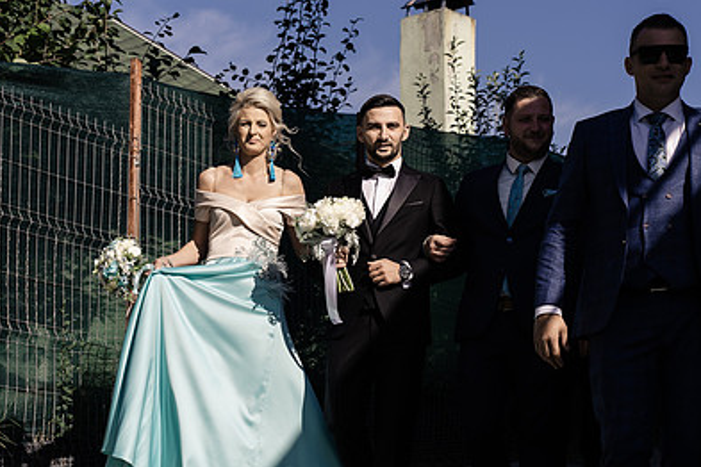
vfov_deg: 14.2
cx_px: 323
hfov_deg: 21.2
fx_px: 1869
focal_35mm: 96
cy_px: 272
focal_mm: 65
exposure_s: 1/500
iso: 100
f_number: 6.3
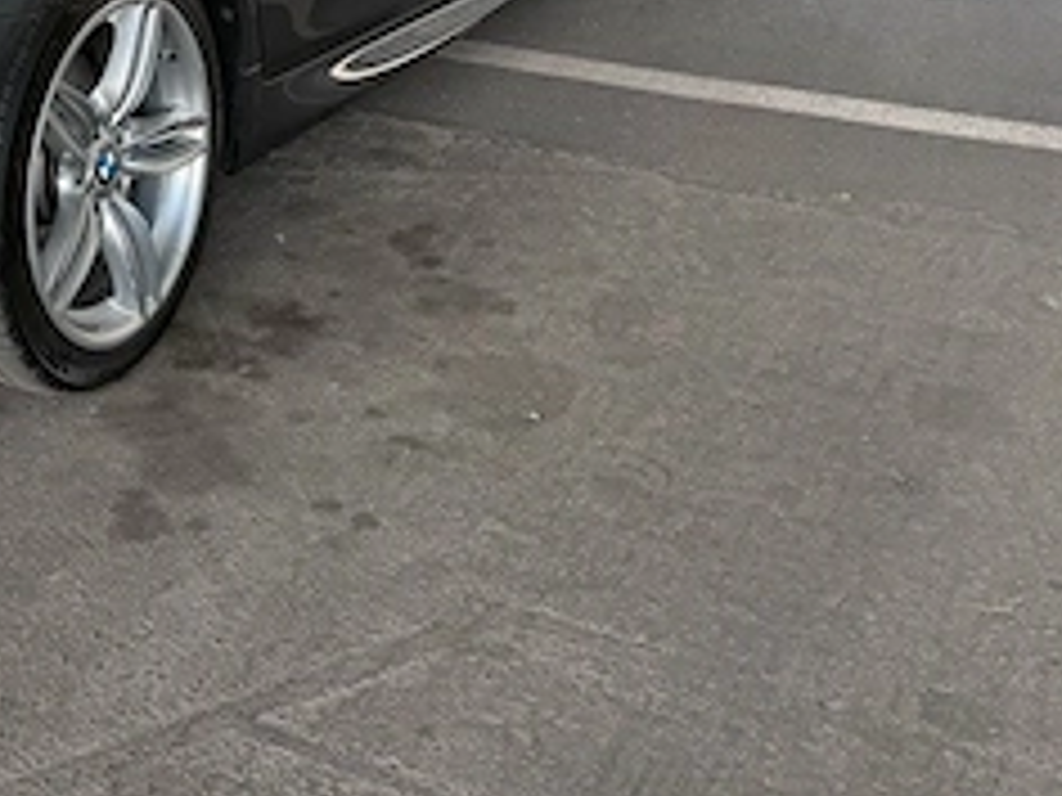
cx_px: -162
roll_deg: +1.0
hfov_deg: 28.2
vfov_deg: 22.0
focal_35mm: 61
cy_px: -189
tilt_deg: -10.9
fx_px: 1871
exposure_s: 1/338
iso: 80
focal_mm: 6.76
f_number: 1.78
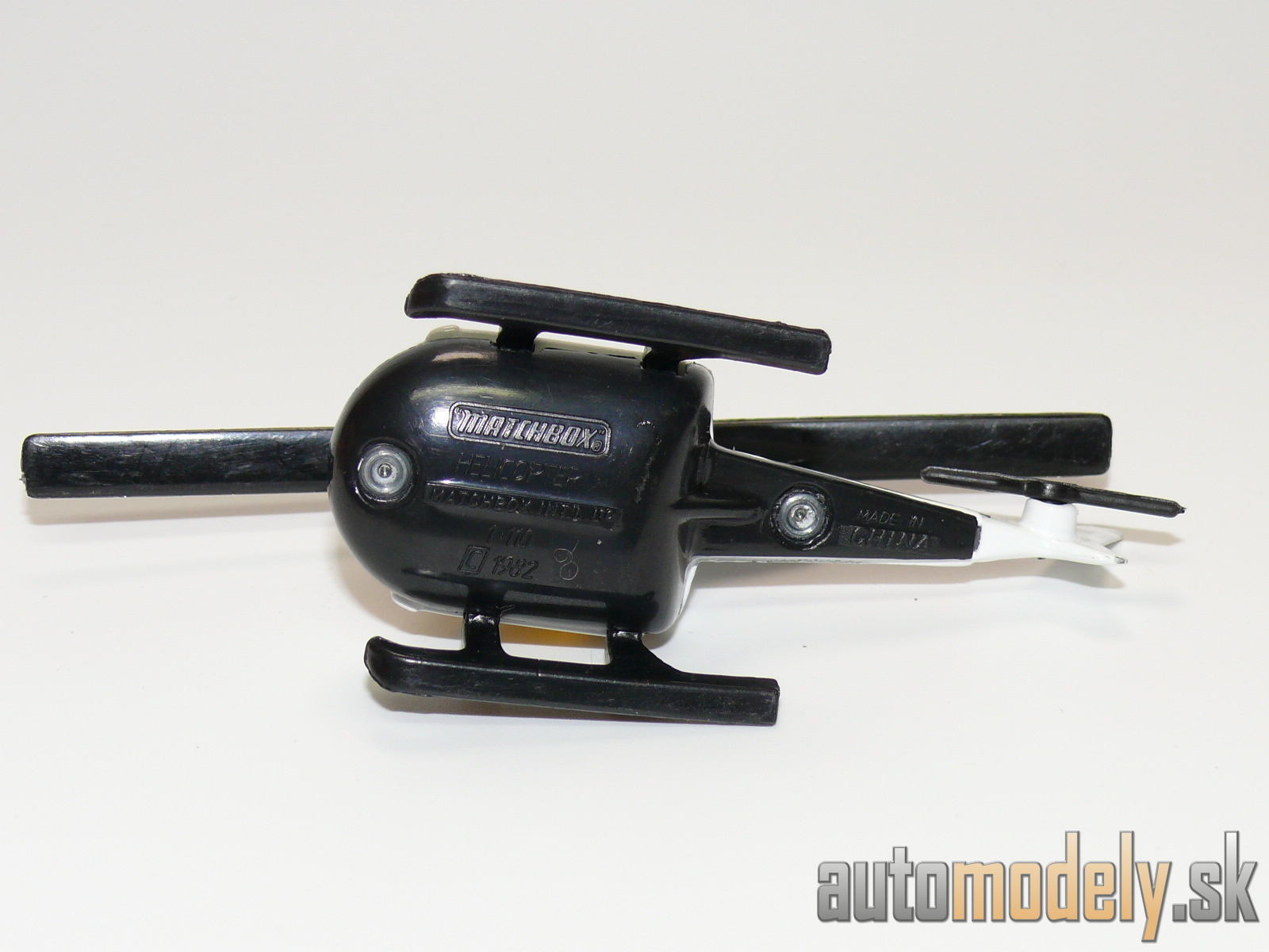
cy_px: 476
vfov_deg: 19.9
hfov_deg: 26.3
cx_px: 634
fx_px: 2713
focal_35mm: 74
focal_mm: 11.2
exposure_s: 1/30
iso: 100
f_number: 4
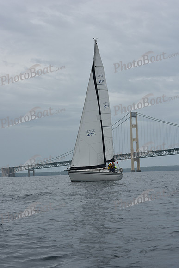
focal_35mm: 70
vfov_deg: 28.8
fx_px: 522
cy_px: 134
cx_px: 90
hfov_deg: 19.5
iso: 250
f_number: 10
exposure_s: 1/800
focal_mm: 70
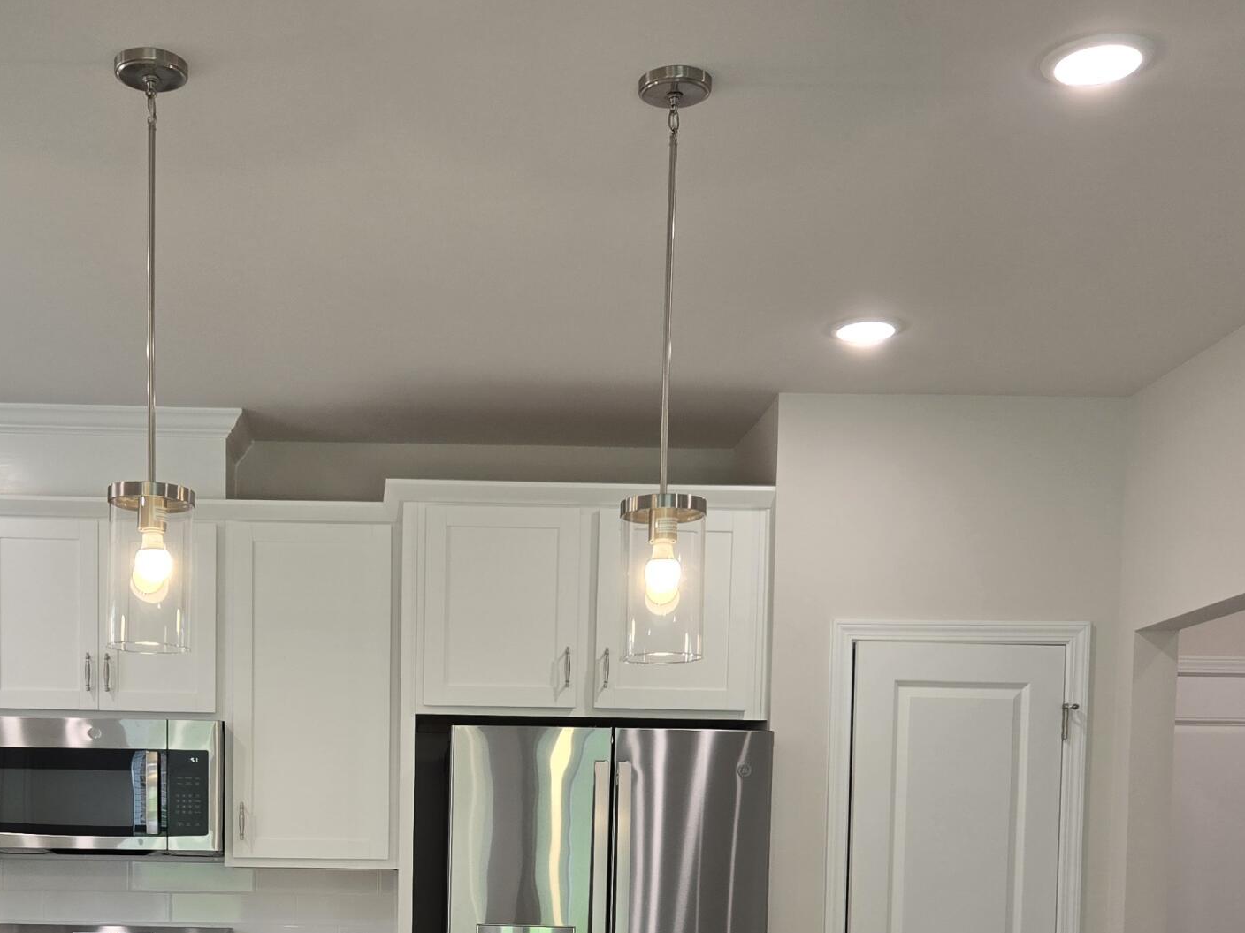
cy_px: 993
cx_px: 443
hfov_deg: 38.6
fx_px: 1762
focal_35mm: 49
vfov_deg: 27.5
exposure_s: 1/120
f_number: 1.8
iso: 64
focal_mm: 5.4
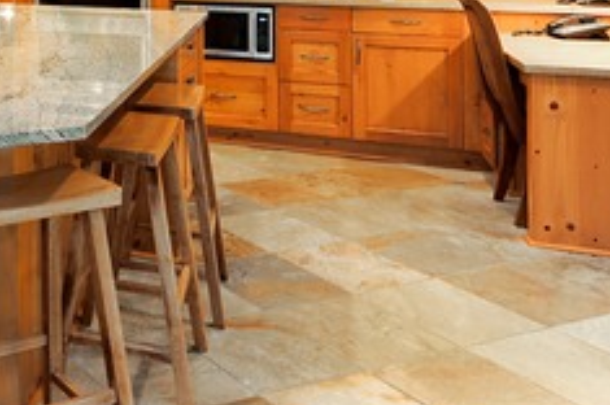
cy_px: -88
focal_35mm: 49
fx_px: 829
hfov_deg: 33.8
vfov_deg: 24.7
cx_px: -96
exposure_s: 1/2.5
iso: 200
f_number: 8
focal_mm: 18
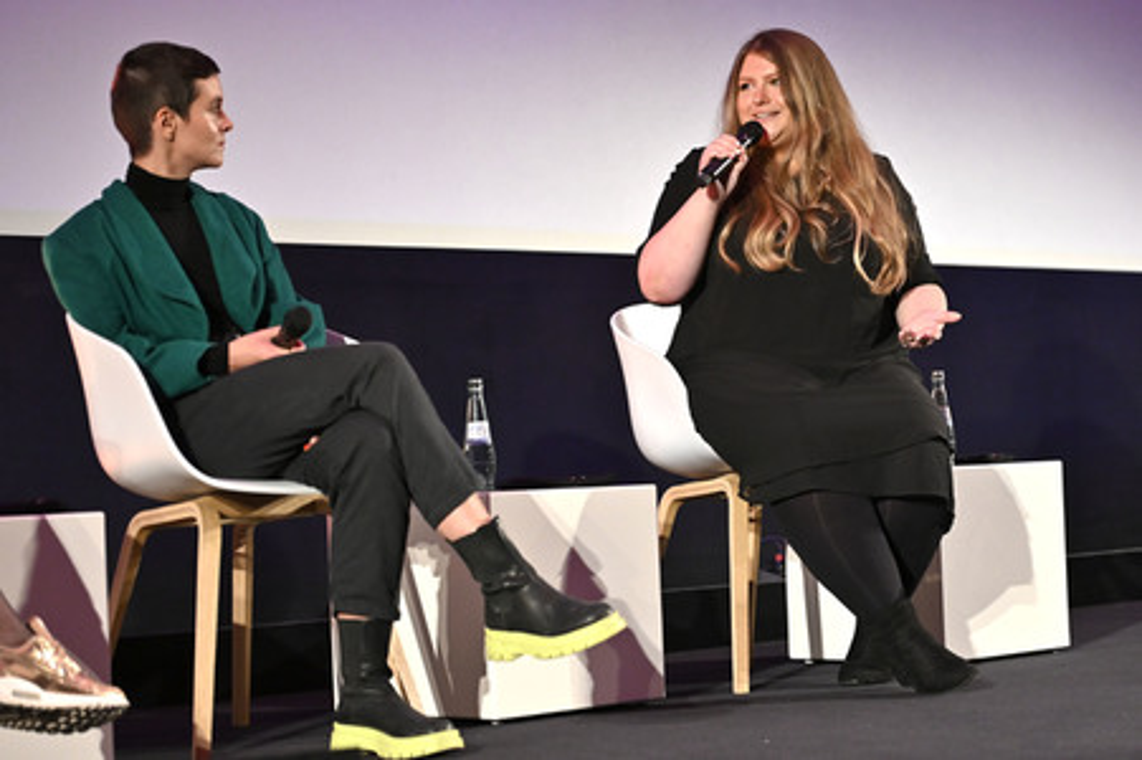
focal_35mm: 70
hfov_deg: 28.9
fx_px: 2219
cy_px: 380
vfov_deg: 19.4
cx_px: 571
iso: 3200
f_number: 2.8
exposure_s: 1/400
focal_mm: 70
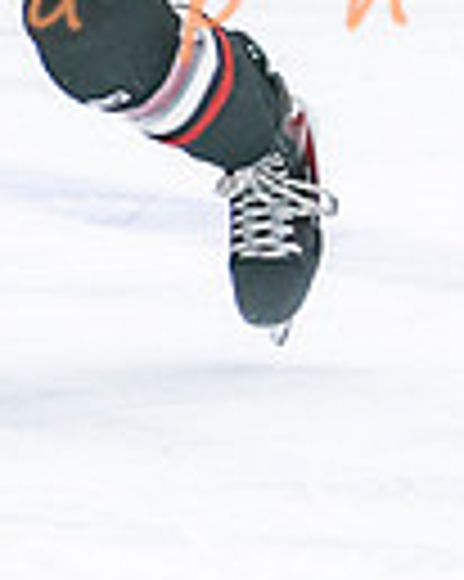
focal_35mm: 689
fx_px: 11841
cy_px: -253
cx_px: -172
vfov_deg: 2.8
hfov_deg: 2.2
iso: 1600
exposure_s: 1/640
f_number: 2.8
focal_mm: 100
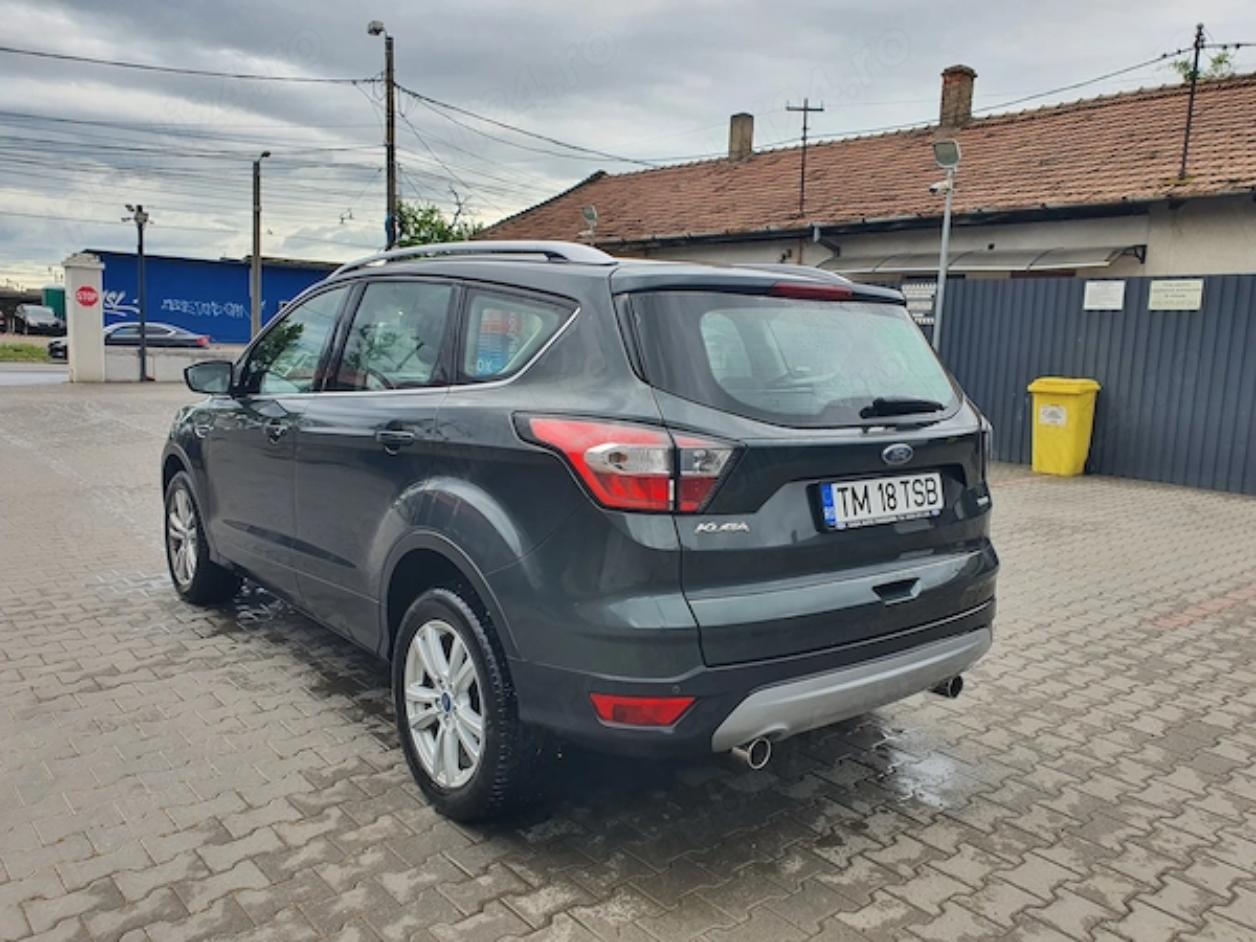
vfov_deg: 53.1
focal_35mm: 26
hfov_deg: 67.3
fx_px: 943
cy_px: 471
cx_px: 628
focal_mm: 4.3
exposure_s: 1/216
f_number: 2.4
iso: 50
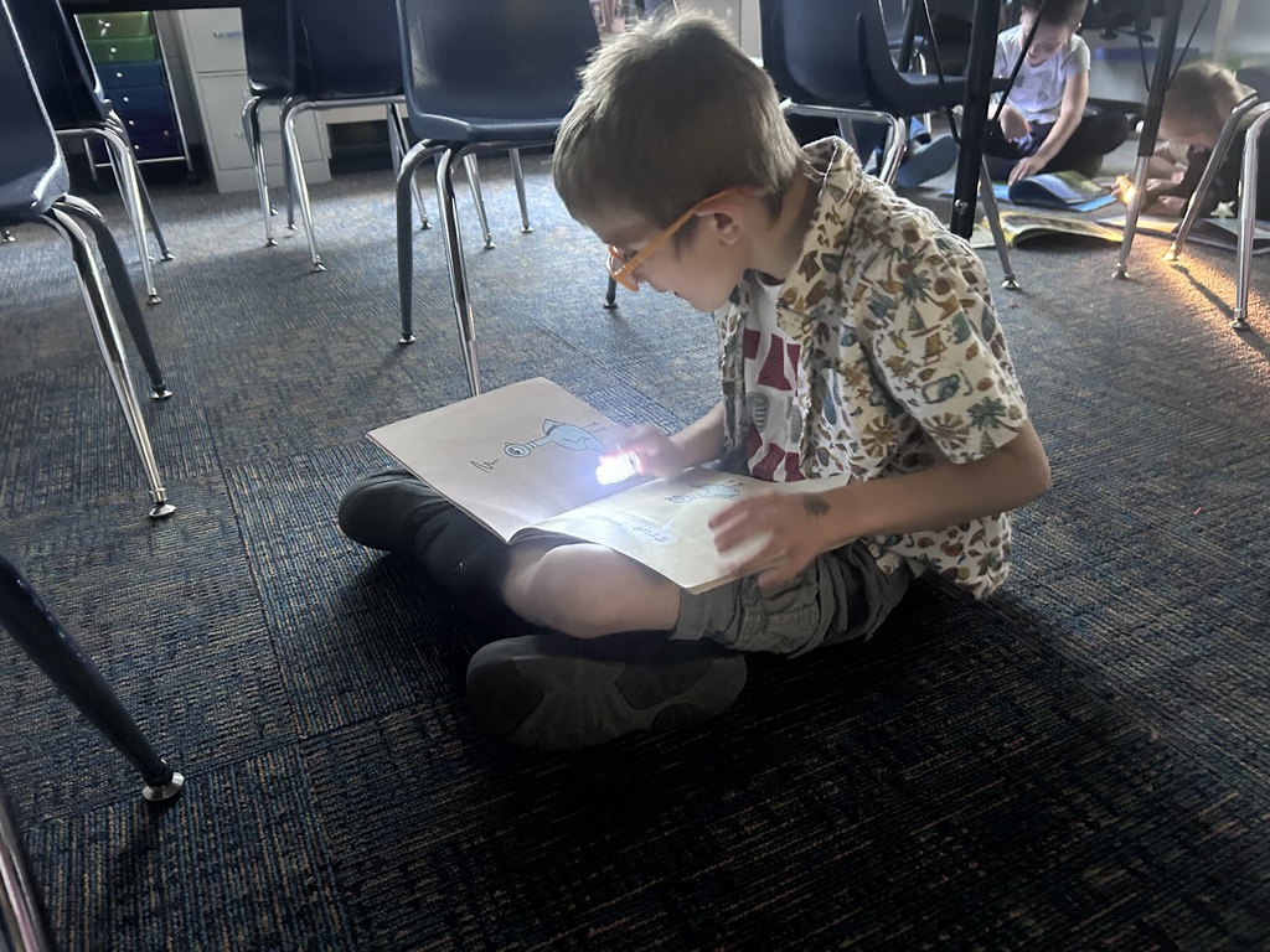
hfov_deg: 67.3
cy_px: 476
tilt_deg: -26.1
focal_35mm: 26
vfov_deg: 53.1
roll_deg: +3.3
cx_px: 635
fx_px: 954
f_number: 1.5
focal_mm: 5.7
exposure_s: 1/30
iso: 640
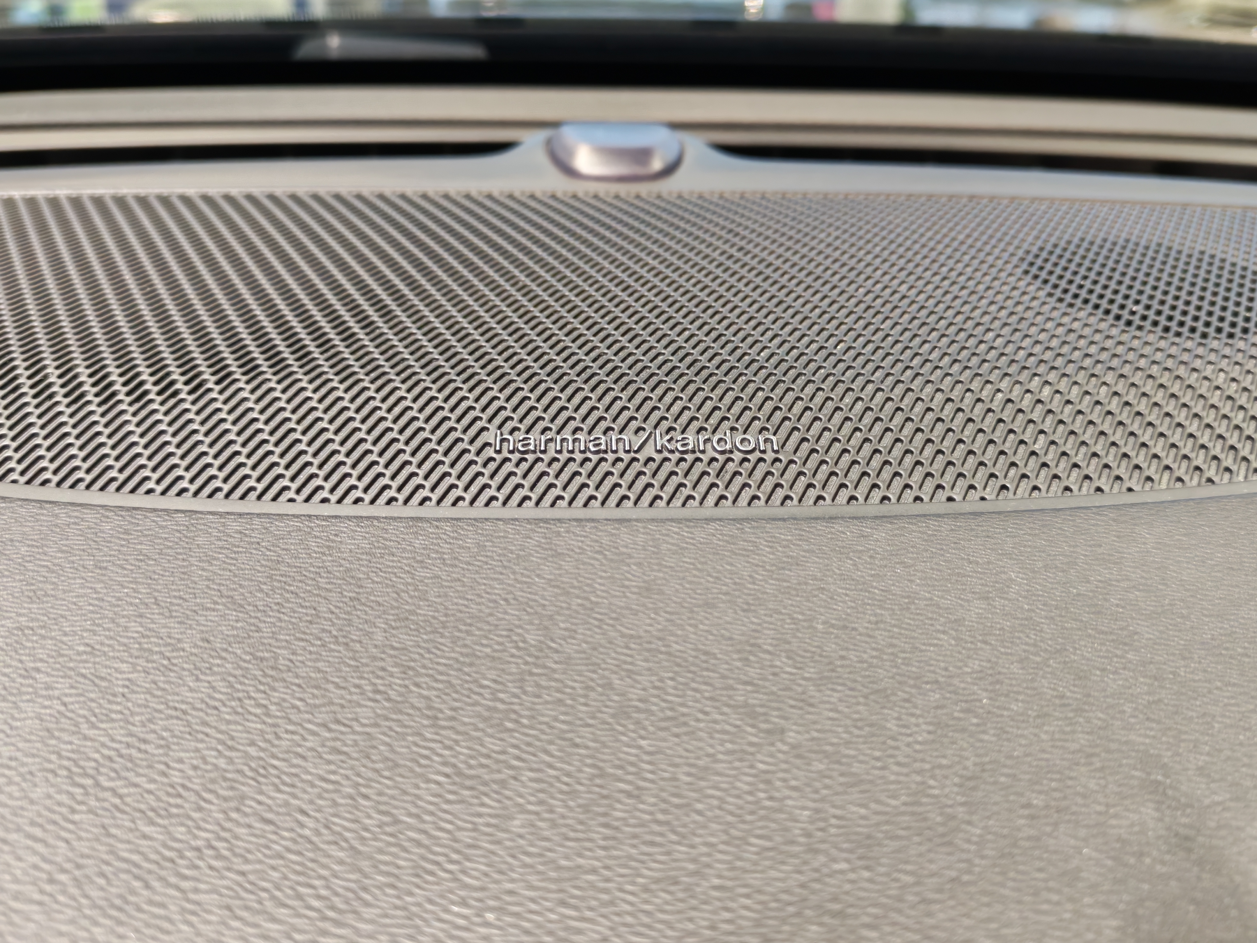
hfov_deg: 58.4
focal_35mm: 31
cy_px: 472
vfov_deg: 45.4
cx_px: 628
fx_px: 1126
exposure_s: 1/100
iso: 2000
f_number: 1.9
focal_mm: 6.12
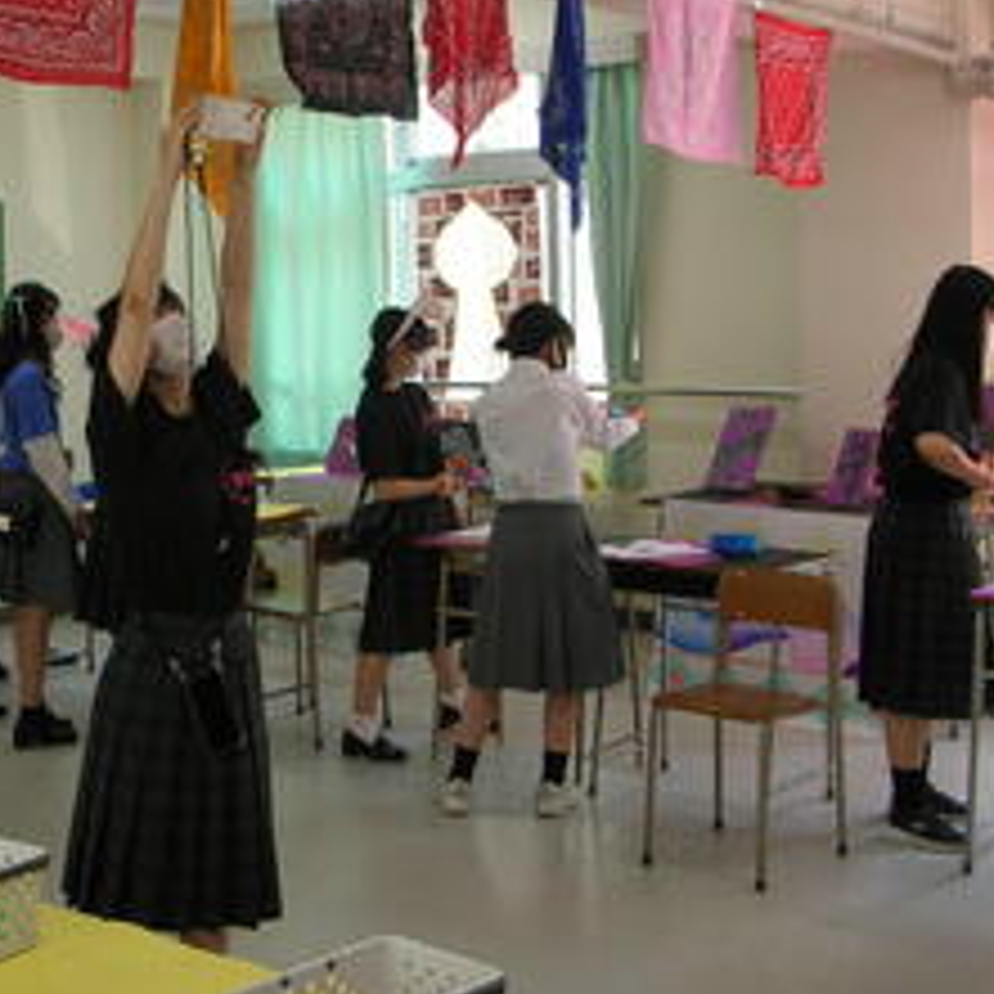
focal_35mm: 56
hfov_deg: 30.2
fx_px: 1819
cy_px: 459
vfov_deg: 30.5
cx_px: 288
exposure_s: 1/48.8
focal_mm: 5.8
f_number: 2.8
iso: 50
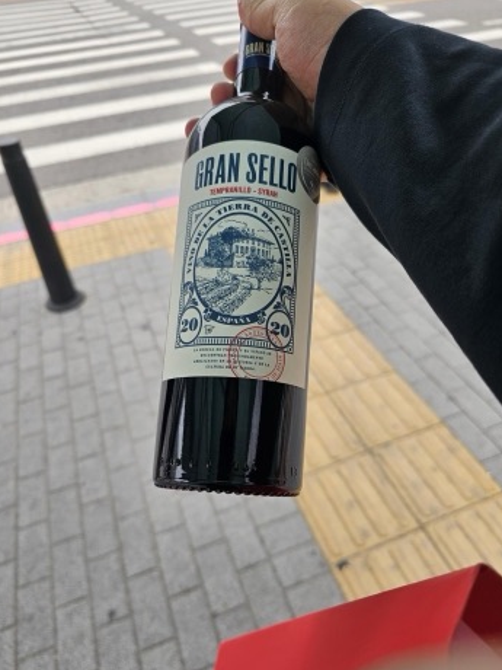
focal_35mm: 24
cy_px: 347
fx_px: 464
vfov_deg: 71.6
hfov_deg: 56.8
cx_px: 256
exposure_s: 1/170
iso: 10
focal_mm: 6.3
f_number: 1.7
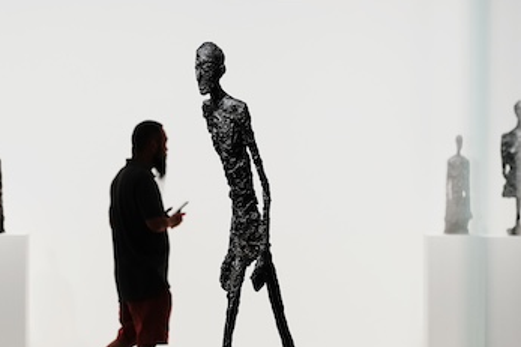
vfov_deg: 6.5
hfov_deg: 9.7
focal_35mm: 212
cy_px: 226
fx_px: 3067
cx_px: 206
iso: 1000
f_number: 2.8
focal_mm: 92
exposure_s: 1/200
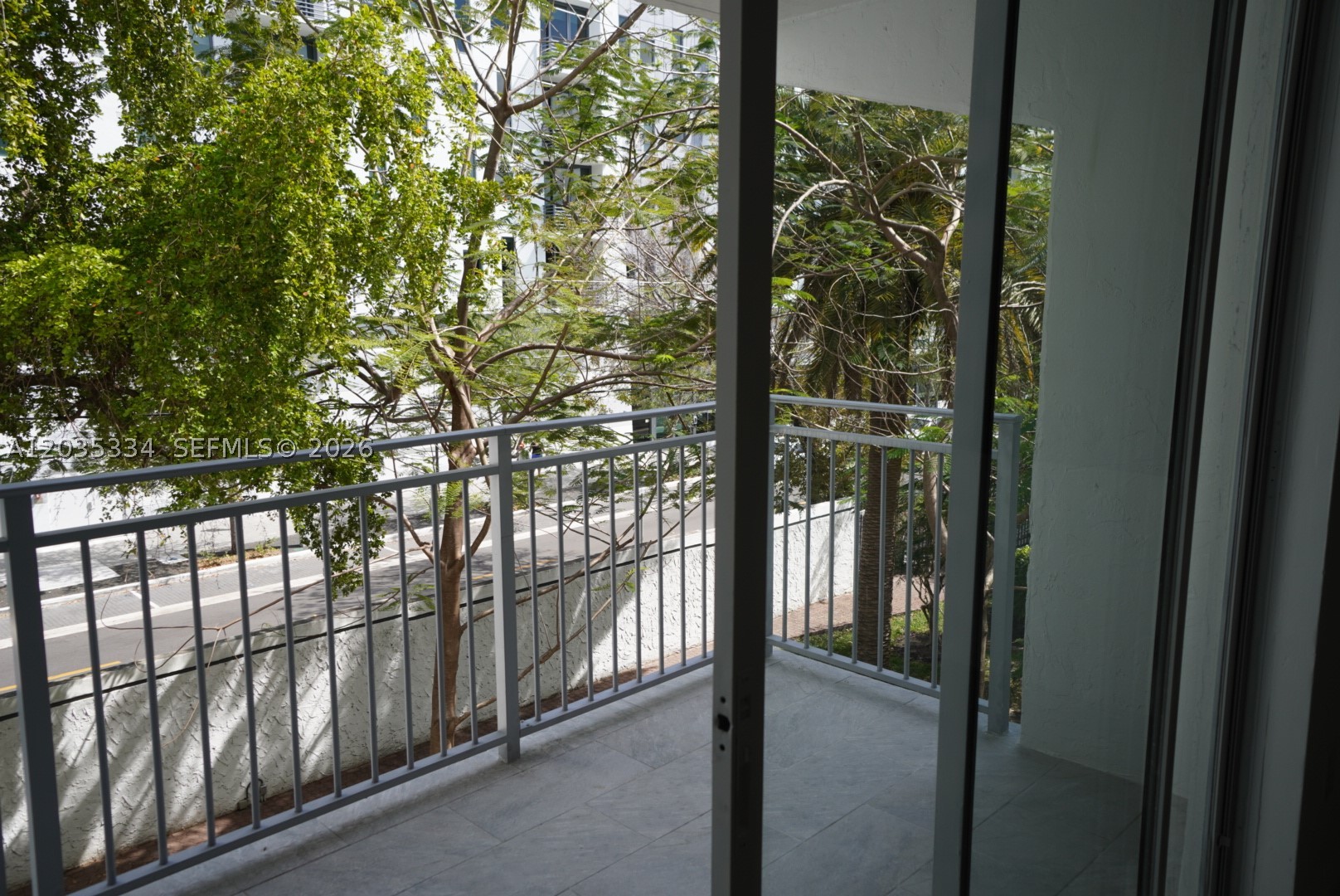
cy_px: 448
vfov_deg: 48.0
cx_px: 670
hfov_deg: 67.3
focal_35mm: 27
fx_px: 1006
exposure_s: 1/250
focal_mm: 18
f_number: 5.6
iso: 100
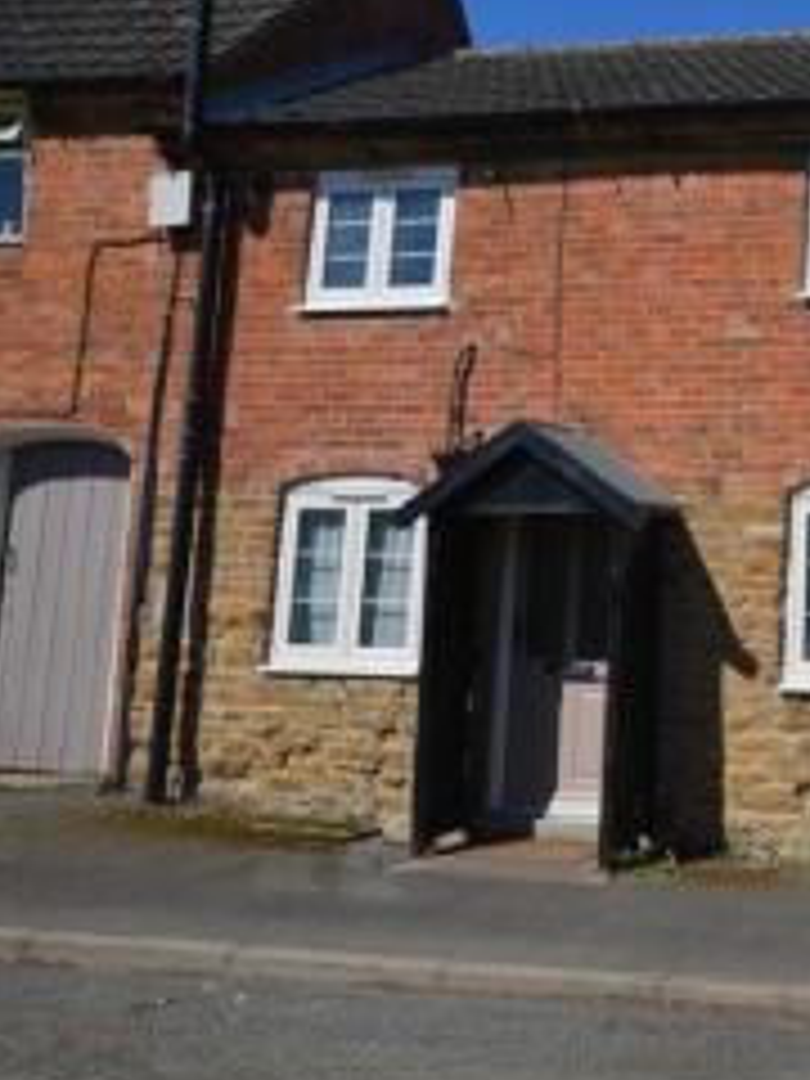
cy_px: 416
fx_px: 1248
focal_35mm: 40
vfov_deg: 46.5
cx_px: 986
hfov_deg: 30.3
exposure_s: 1/320
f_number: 9
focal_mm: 14
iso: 100
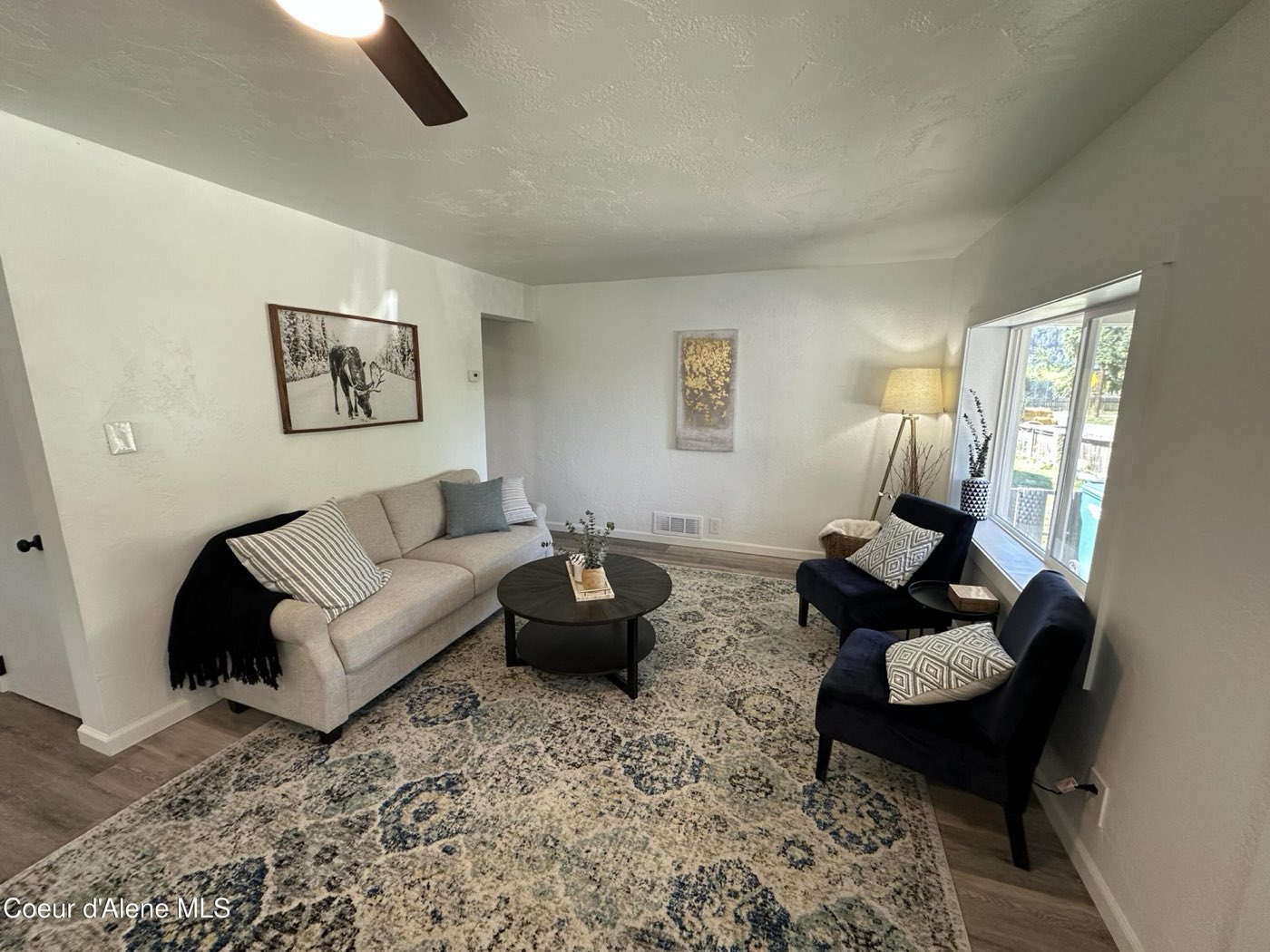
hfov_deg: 102.1
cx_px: 635
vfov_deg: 85.7
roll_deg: -0.8
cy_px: 476
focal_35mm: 14
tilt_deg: -10.0
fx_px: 514
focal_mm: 2.22
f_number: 2.2
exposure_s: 1/120
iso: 200
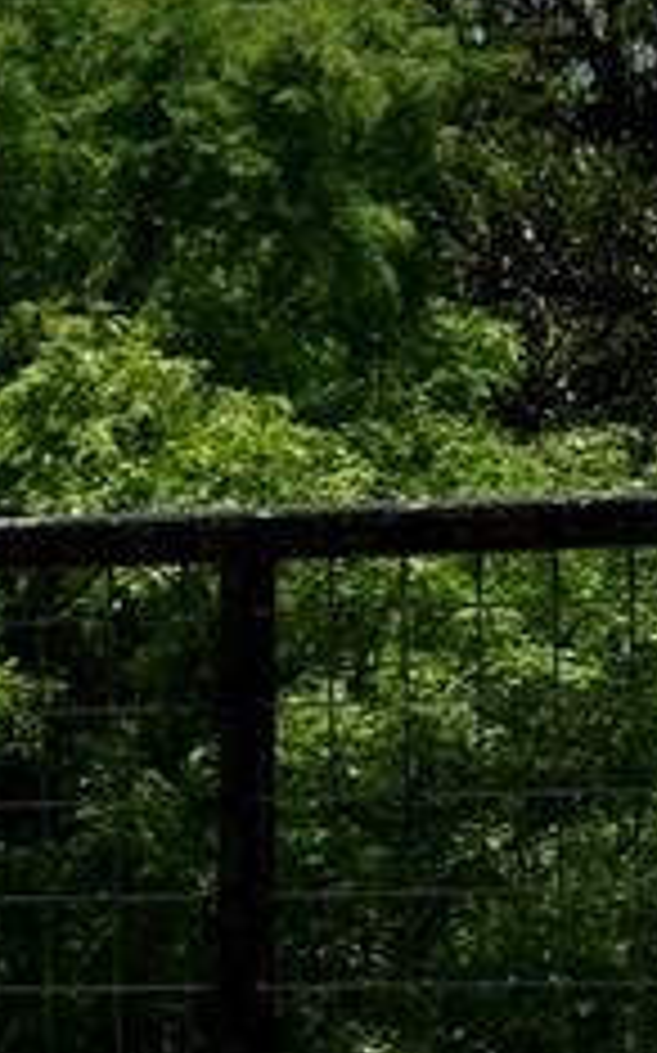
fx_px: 13567
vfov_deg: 4.4
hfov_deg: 2.6
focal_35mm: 473
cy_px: 495
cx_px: -3424
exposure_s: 1/1000
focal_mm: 18.21
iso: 100
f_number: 4.5
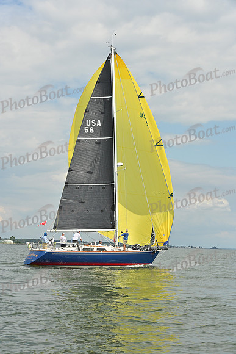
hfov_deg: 19.5
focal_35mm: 70
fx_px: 688
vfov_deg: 28.8
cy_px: 177
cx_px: 118
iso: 320
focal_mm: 70
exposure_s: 1/1250
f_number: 8
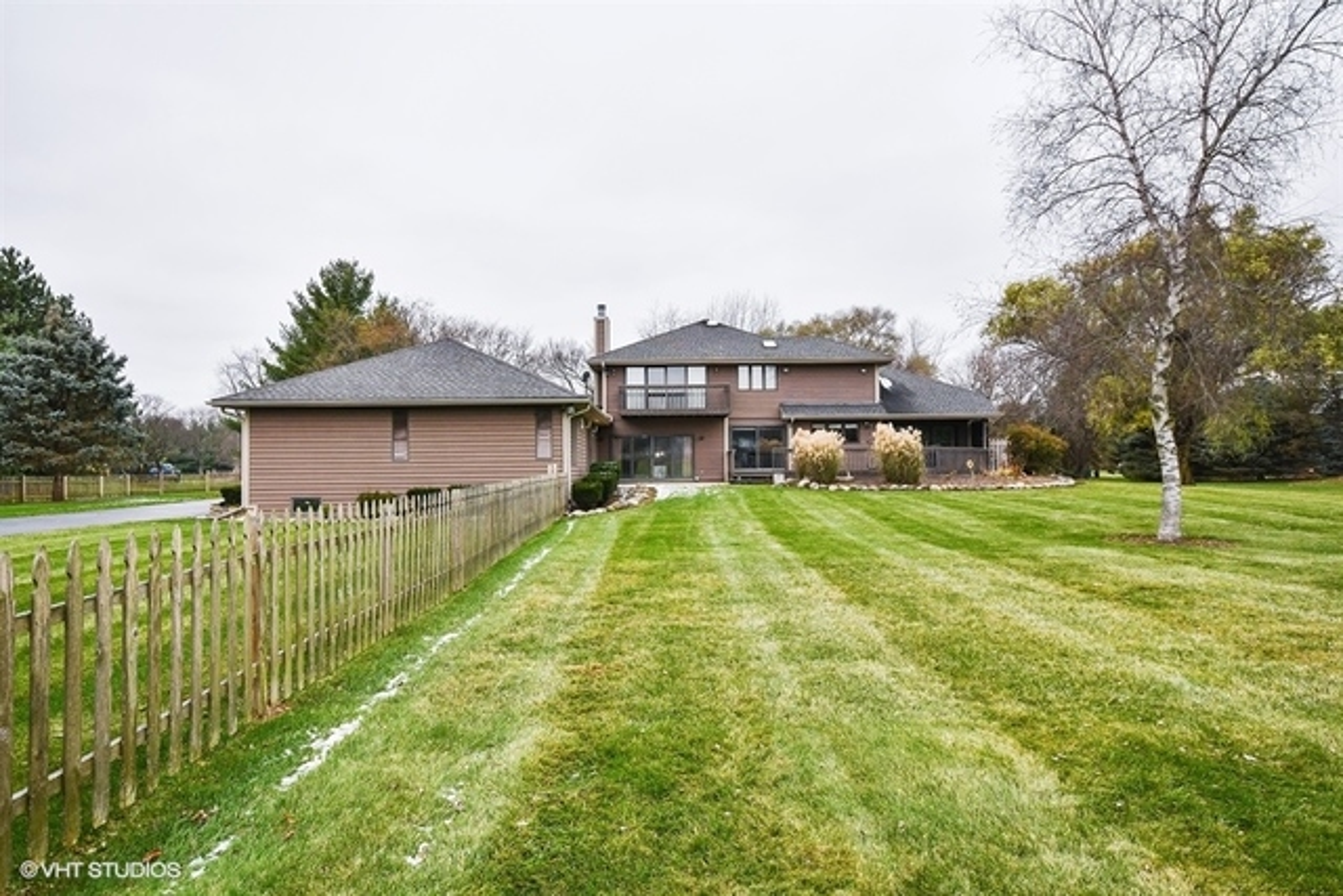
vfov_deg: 59.5
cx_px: 672
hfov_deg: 81.2
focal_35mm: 21
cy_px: 448
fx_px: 784
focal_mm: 14
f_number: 9
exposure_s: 1/125
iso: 200
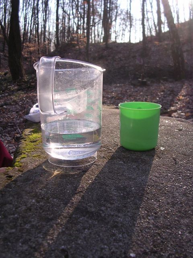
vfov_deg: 49.0
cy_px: 129
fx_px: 282
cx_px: 96
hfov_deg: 37.7
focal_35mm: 38
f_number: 2.8
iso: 100
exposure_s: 1/177
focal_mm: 5.8
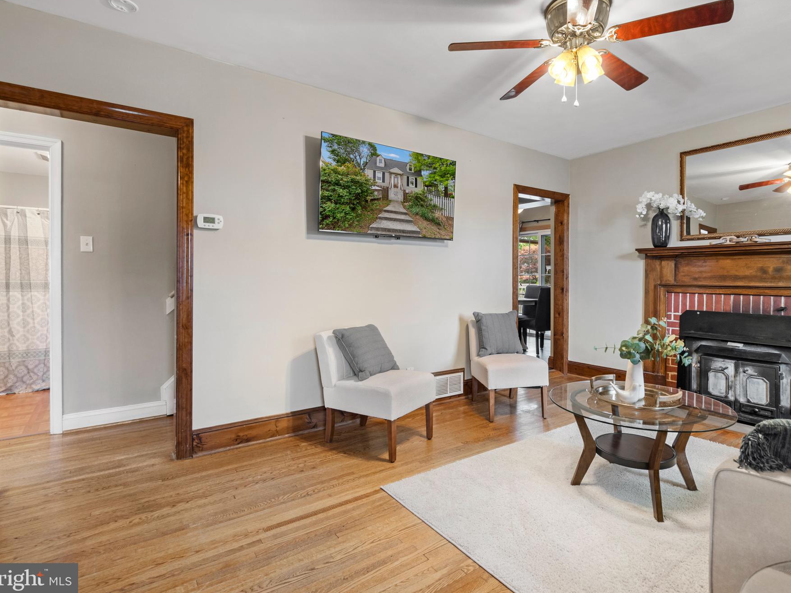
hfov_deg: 87.4
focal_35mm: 18
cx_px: 440
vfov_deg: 71.6
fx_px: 411
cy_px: 288
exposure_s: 1/125
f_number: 8
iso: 640
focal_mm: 16
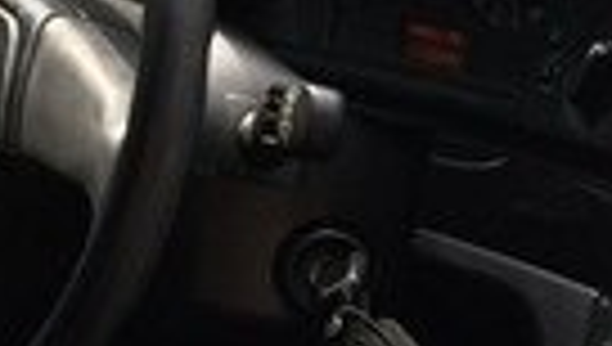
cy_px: 640
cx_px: 1022
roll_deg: -1.5
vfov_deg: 7.7
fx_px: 2487
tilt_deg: -21.7
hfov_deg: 13.0
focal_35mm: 153
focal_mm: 4.15
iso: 32
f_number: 2.2
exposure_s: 1/163
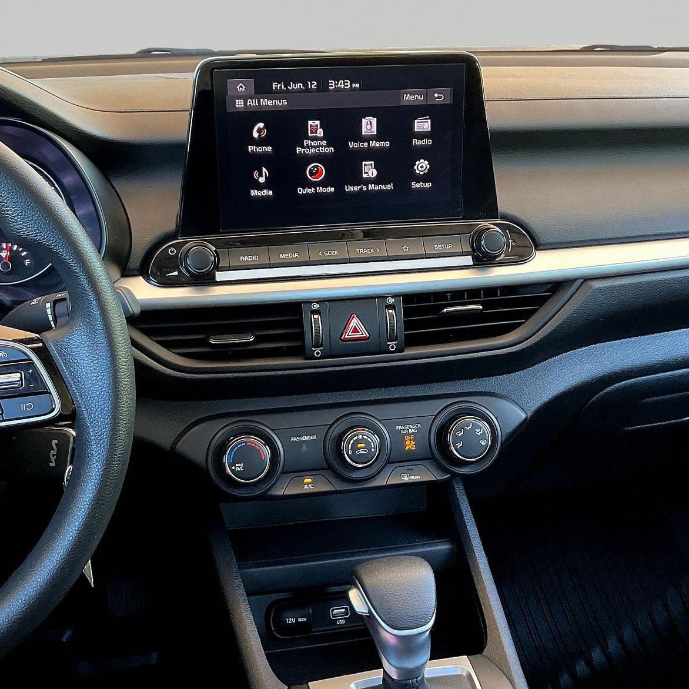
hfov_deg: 47.2
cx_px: 342
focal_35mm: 35
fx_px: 788
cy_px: 344
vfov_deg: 47.2
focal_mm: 3
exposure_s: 1/60
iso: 80
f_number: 1.8
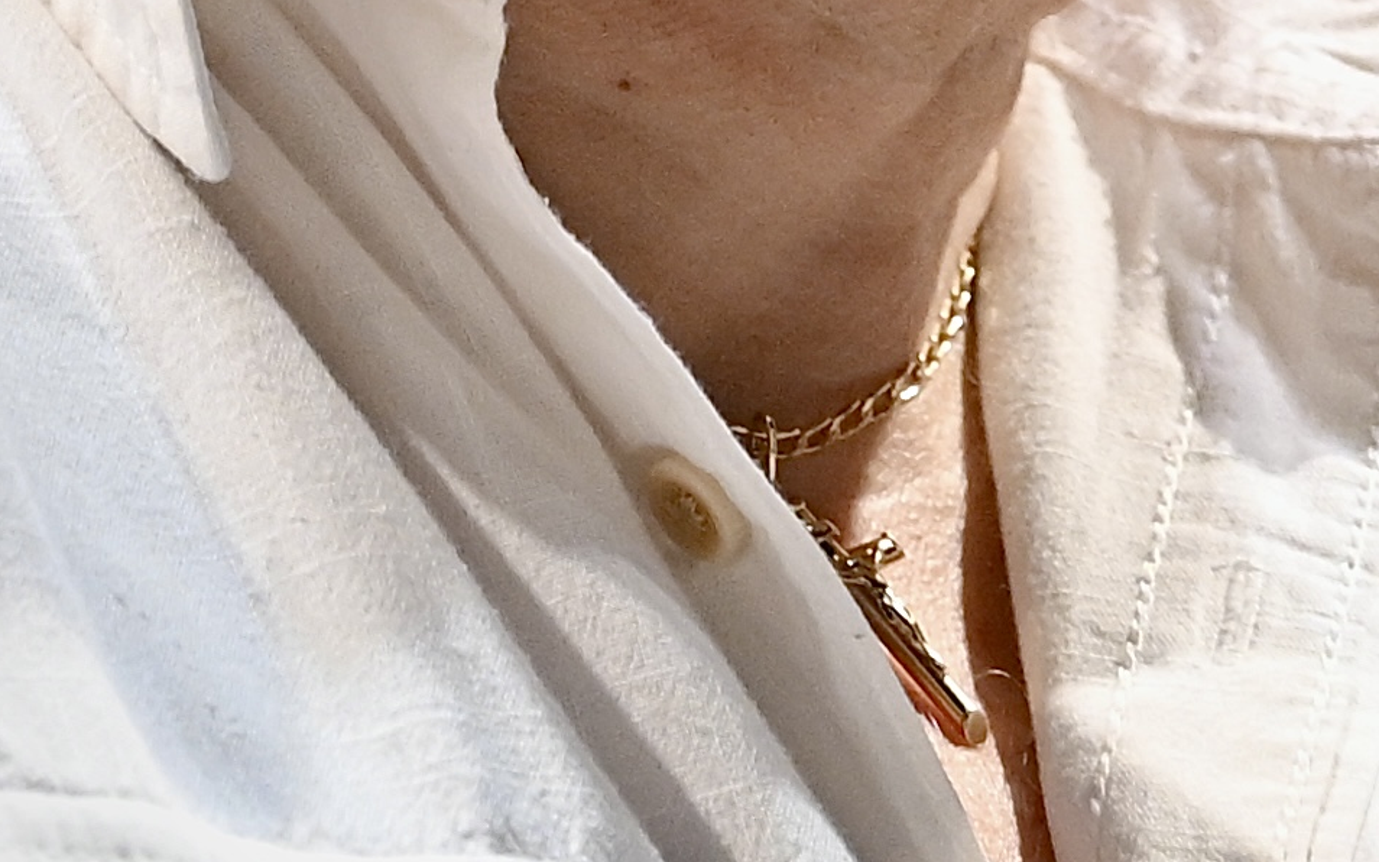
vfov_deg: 1.5
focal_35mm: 868
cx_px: 1873
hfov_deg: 2.4
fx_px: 32618
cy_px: -996
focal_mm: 170
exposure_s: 1/200
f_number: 2.8
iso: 1400
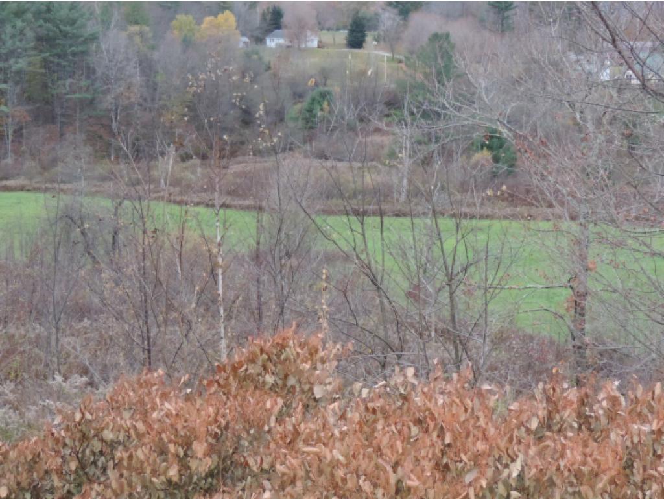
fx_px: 1439
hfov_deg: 26.0
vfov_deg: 19.7
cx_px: 332
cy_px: 250
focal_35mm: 75
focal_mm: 13.3
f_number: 3.9
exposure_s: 1/125
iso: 800
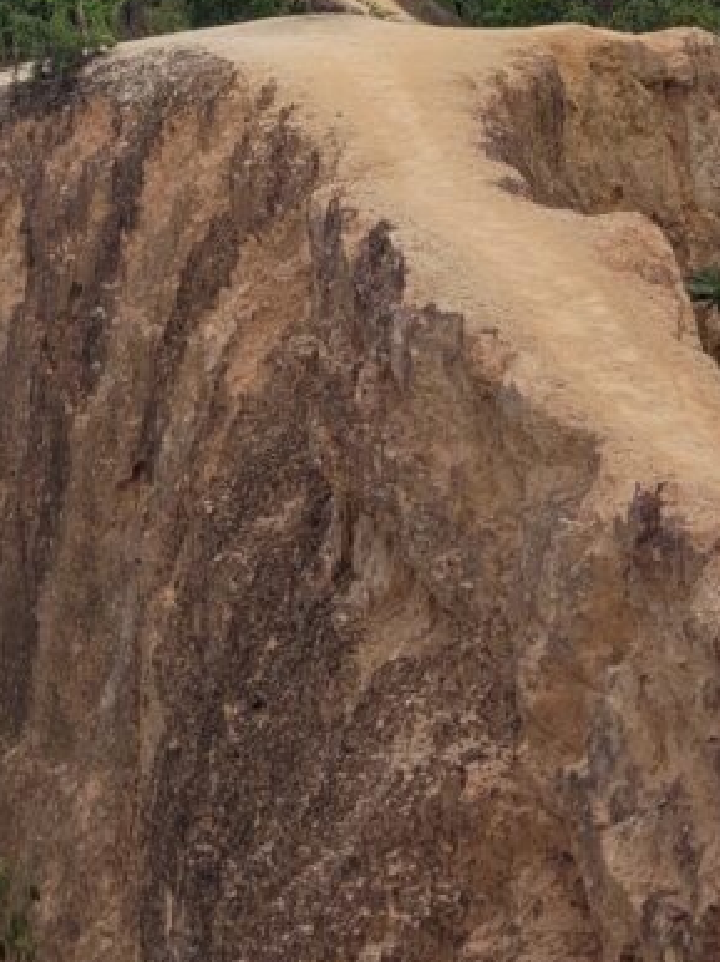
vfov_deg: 25.6
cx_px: 55
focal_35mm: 69
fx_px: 1916
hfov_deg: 20.8
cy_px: -157
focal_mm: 5.4
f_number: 1.8
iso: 40
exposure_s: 1/2169
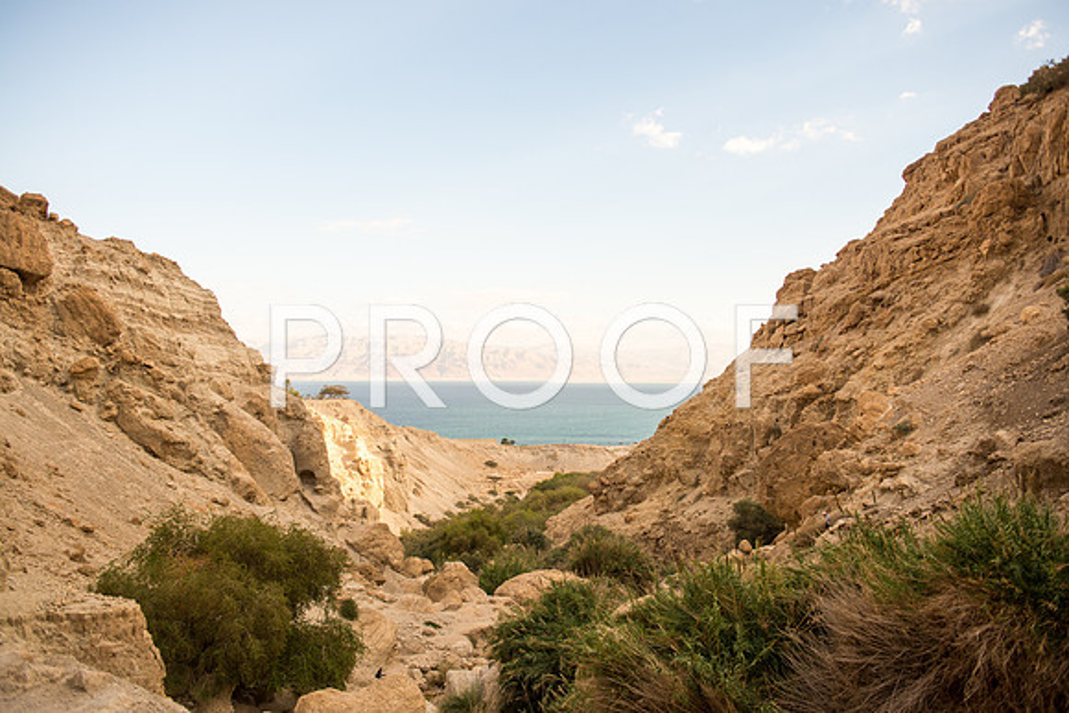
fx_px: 861
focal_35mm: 29
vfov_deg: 45.0
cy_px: 356
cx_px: 534
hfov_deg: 63.6
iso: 200
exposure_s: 1/1600
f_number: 2.8
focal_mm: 29
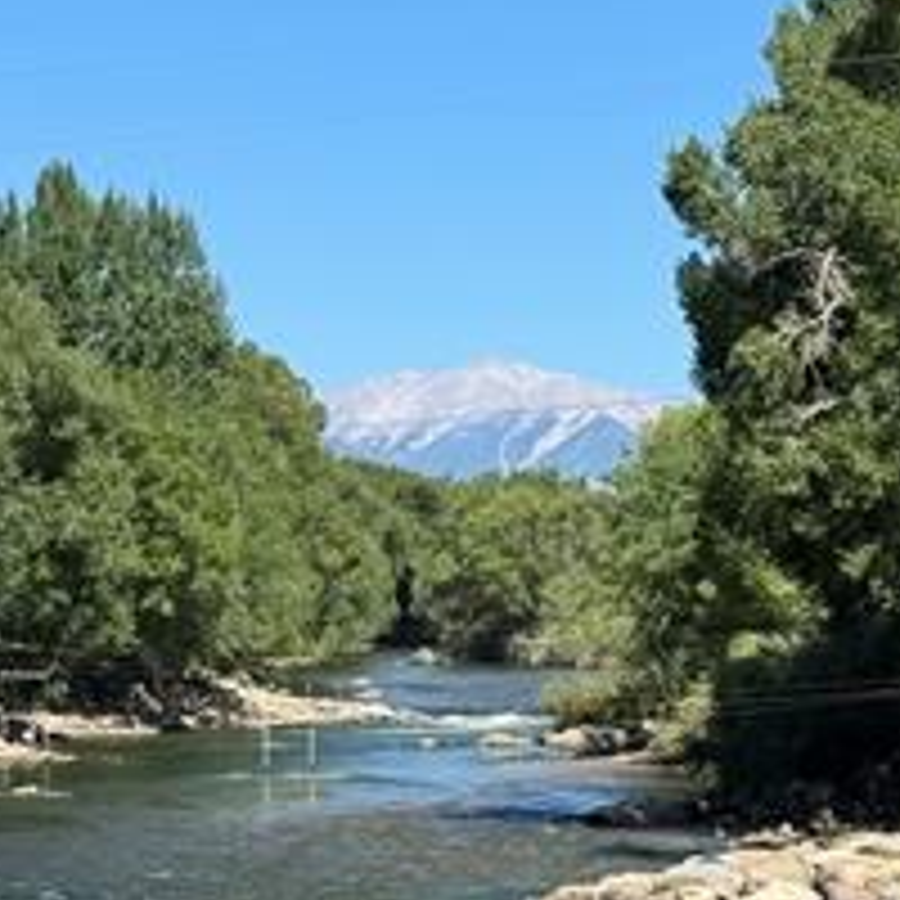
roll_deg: +0.1
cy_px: 945
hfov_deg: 12.8
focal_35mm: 136
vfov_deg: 12.6
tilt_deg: -5.7
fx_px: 4000
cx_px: 396
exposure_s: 1/2833
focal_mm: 6.76
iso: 64
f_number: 1.78
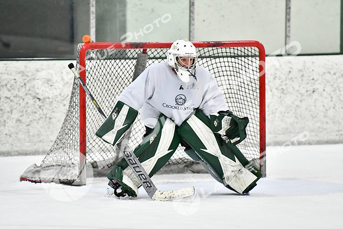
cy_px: 114
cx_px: 172
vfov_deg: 4.6
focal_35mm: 300
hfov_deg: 6.9
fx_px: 2859
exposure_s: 1/1600
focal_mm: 200
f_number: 2.8
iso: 6400
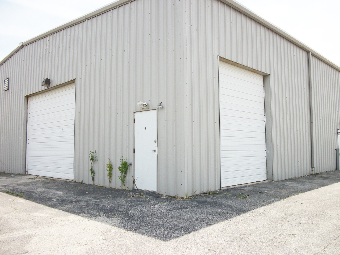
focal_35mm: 32
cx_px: 170
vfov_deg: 44.2
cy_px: 128
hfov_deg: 56.8
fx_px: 314
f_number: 8.8
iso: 80
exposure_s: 1/160
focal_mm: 5.7
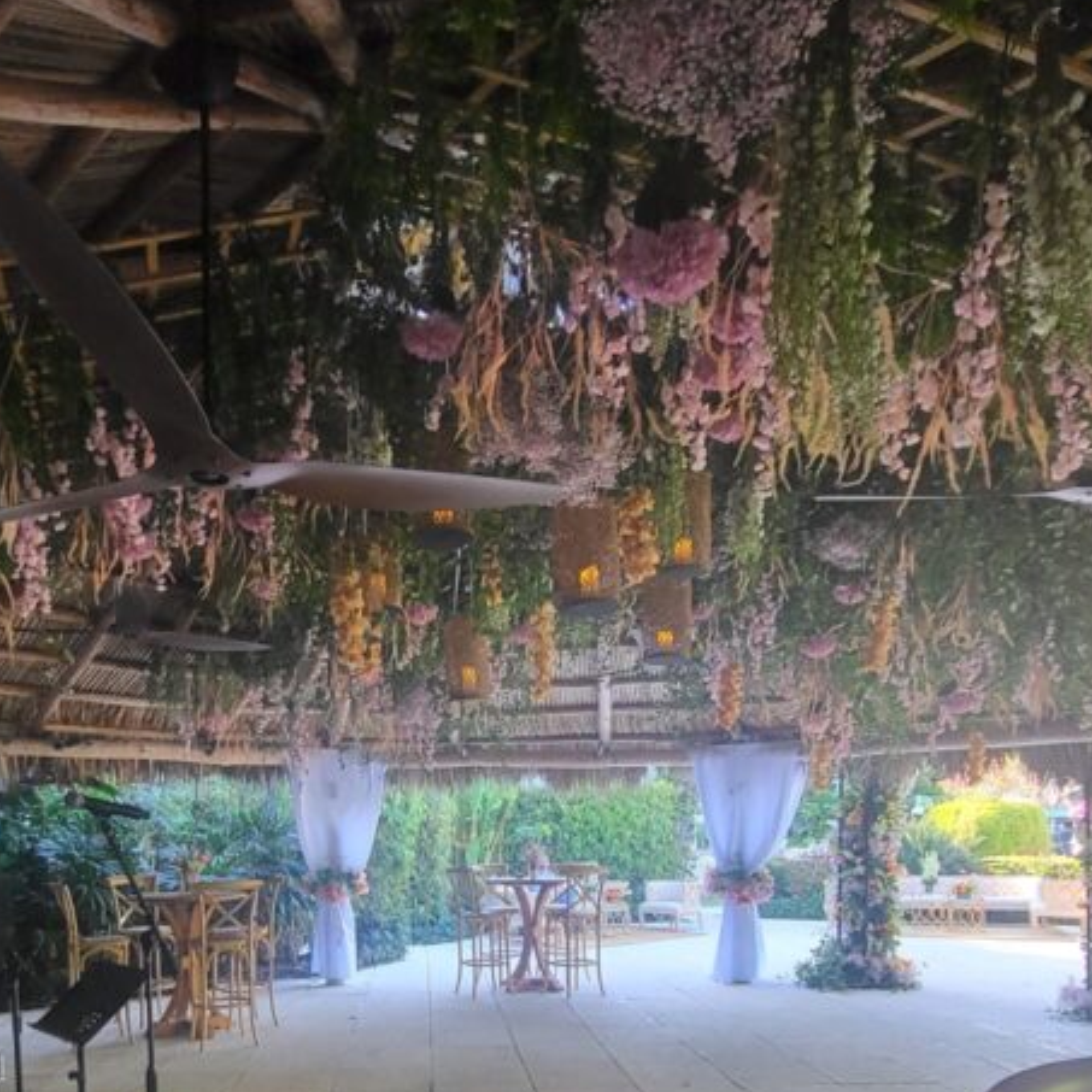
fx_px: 928
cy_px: 856
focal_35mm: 26
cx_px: 463
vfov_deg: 57.0
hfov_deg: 60.6
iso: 250
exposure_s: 1/60
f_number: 2.2
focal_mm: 1.74
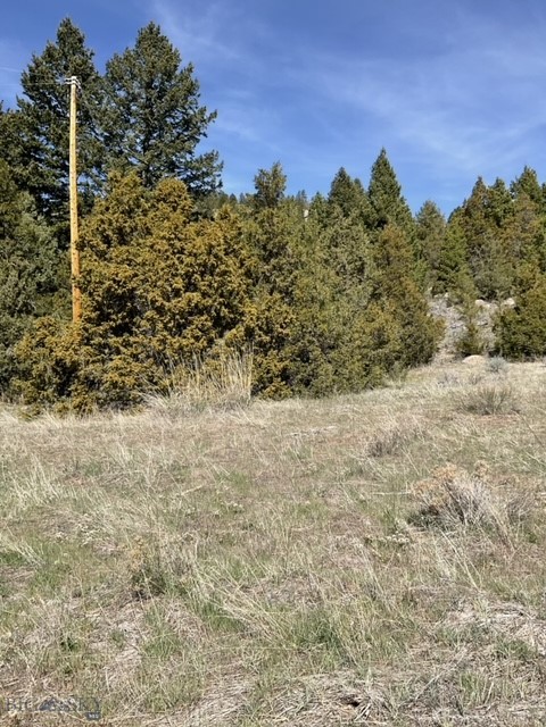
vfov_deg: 61.7
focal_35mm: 29
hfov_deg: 48.2
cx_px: 273
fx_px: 610
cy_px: 364
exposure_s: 1/1577
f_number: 1.8
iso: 16
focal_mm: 3
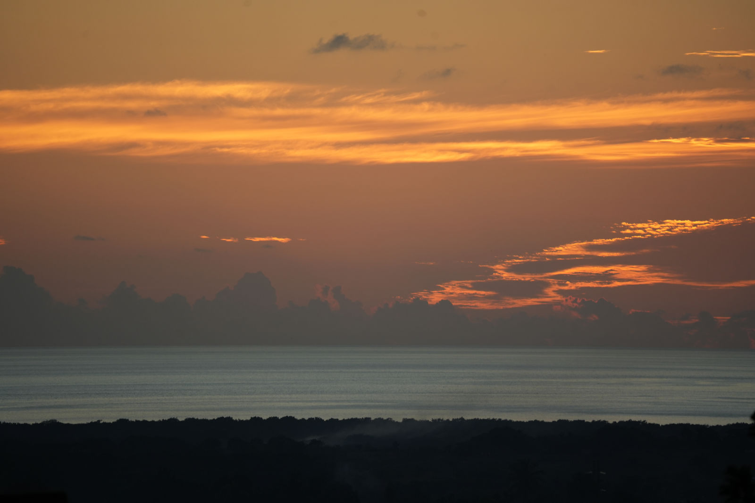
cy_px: 252
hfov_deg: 5.2
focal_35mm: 400
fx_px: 8389
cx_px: 378
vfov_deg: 3.4
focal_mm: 400
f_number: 6.3
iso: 400
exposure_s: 1/500
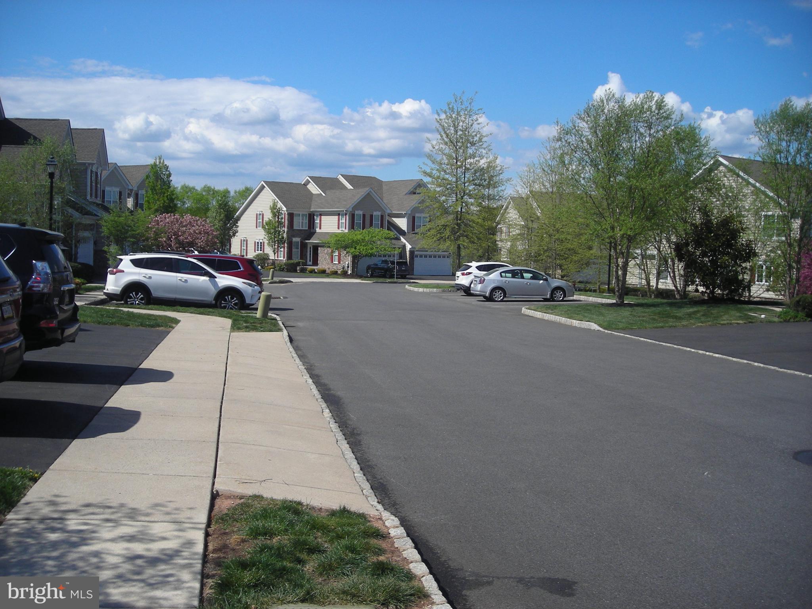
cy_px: 304
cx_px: 406
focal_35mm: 38
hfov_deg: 49.0
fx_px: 891
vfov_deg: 37.7
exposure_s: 1/274
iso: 50
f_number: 6.4
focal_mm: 6.3
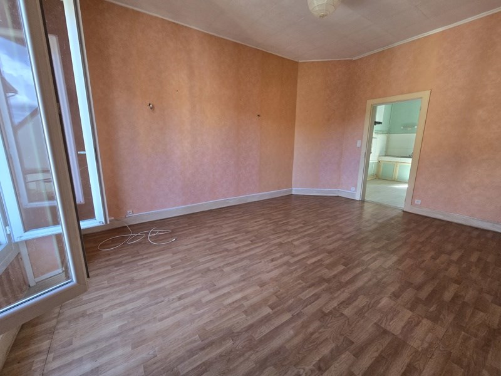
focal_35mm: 13
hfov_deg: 106.2
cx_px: 250
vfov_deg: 89.9
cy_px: 188
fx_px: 188
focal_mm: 2.2
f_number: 2.2
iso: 200
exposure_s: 1/100
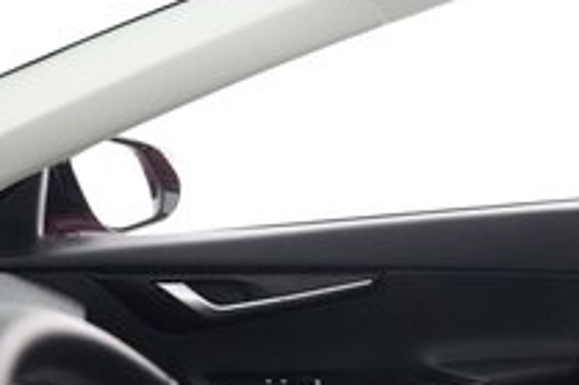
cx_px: 767
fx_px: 836
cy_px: 393
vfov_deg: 24.6
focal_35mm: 52
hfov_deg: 29.9
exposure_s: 1/60
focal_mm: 17
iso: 12800
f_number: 4
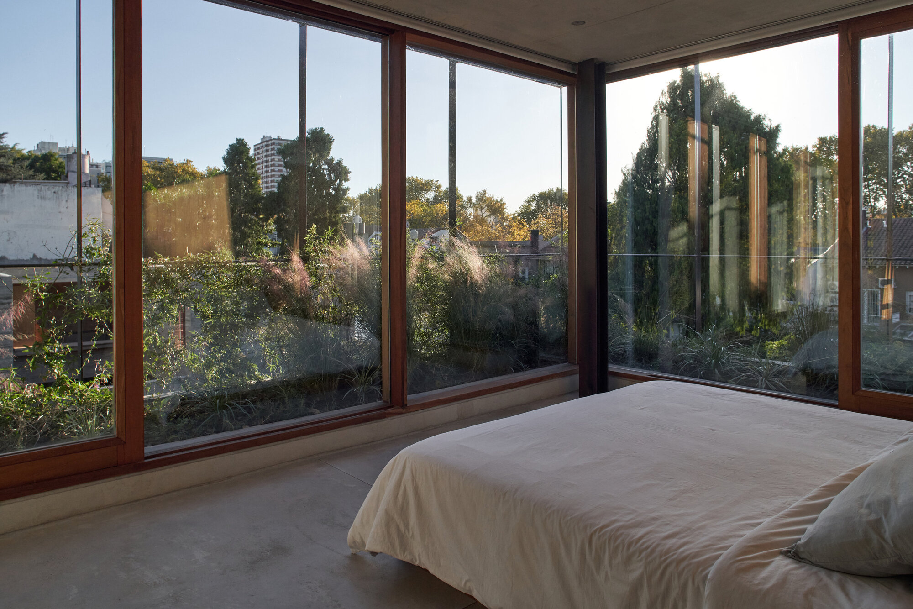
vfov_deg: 53.1
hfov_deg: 73.7
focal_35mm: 24
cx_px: 456
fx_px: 609
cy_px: 304
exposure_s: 1/800
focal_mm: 24
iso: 800
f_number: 9
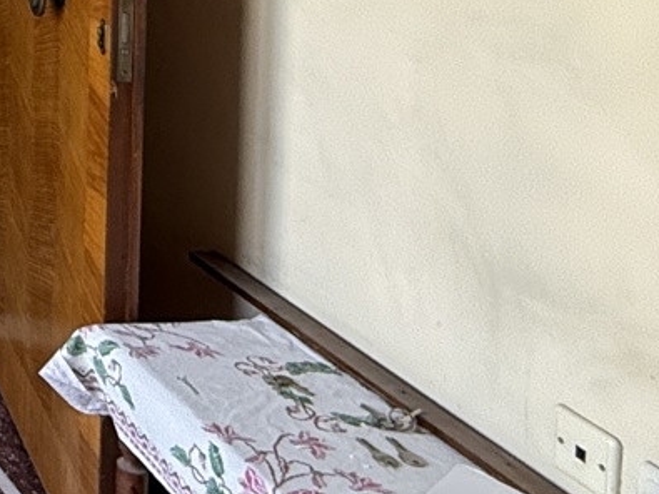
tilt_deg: -2.0
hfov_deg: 20.0
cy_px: -264
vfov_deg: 18.8
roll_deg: -0.8
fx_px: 1294
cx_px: -551
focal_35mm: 68
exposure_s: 1/99
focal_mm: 2.22
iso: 125
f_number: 2.2
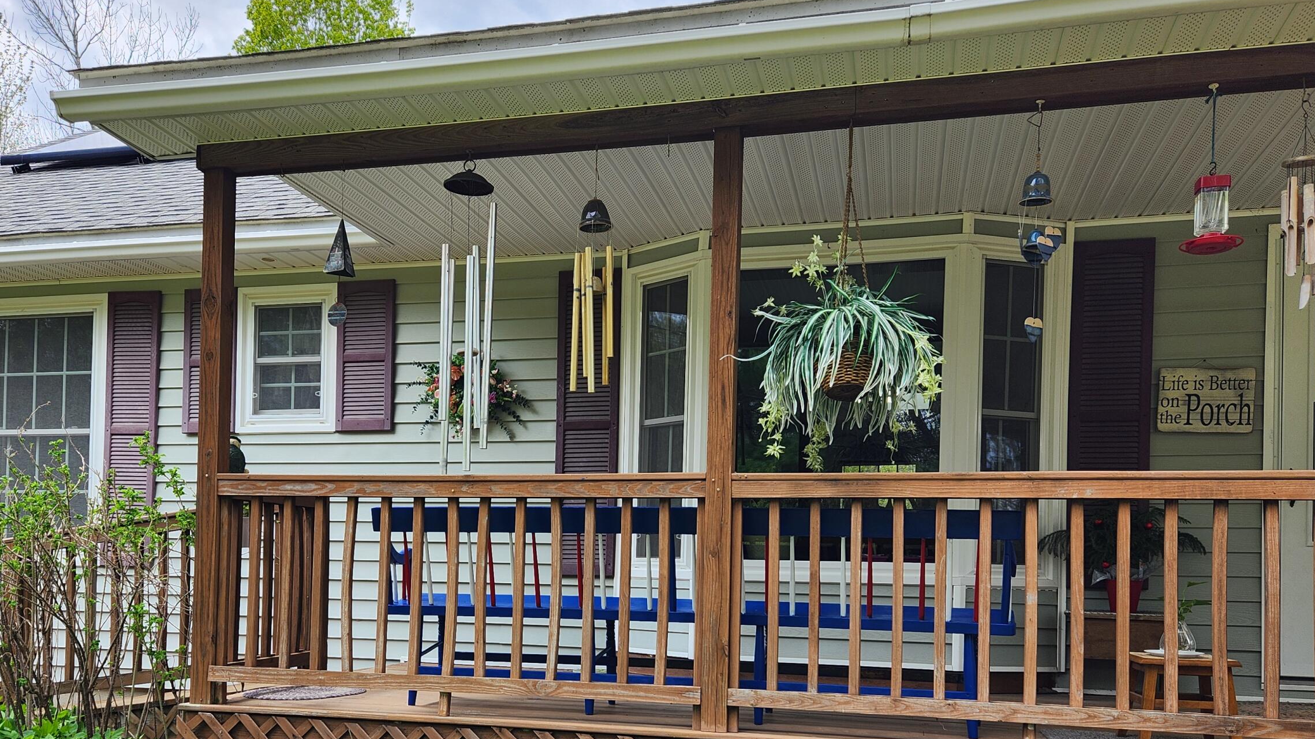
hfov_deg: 59.3
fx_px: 1151
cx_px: 580
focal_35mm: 33
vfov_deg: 34.6
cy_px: 582
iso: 20
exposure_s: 1/329
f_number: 1.8
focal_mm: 5.4
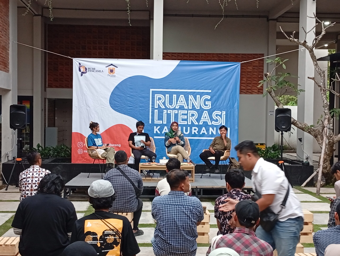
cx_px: 170
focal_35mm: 54
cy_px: 128
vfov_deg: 27.1
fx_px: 531
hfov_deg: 35.5
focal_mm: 3.98
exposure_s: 1/33.3
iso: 173
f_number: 1.8
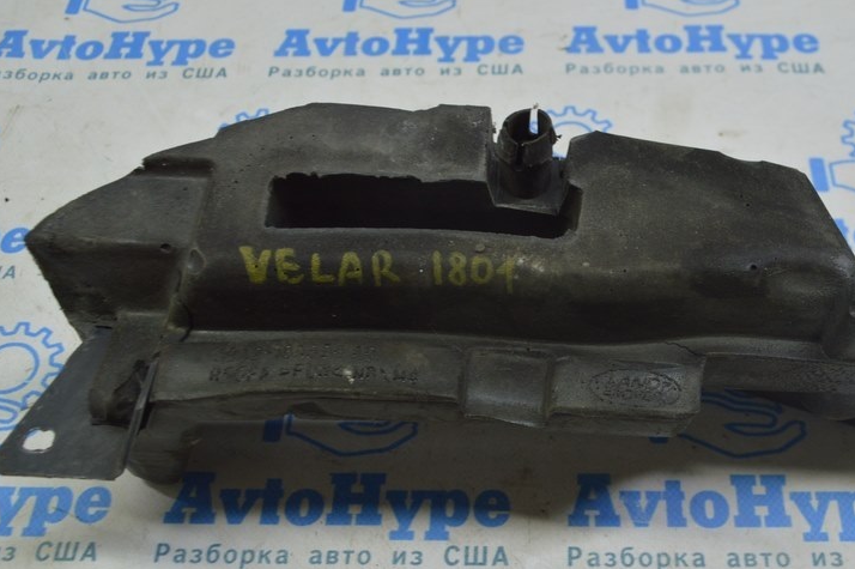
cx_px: 514
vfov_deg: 31.1
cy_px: 273
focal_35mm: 43
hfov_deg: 45.2
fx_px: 1021
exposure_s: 1/40
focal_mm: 20
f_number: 5.6
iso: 400
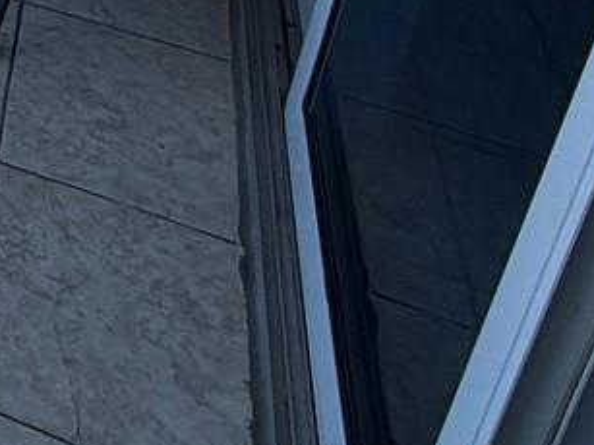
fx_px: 1252
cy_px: -408
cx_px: -594
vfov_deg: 16.2
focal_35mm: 73
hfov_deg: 18.1
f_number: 2.2
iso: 32
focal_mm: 2.22
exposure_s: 1/770
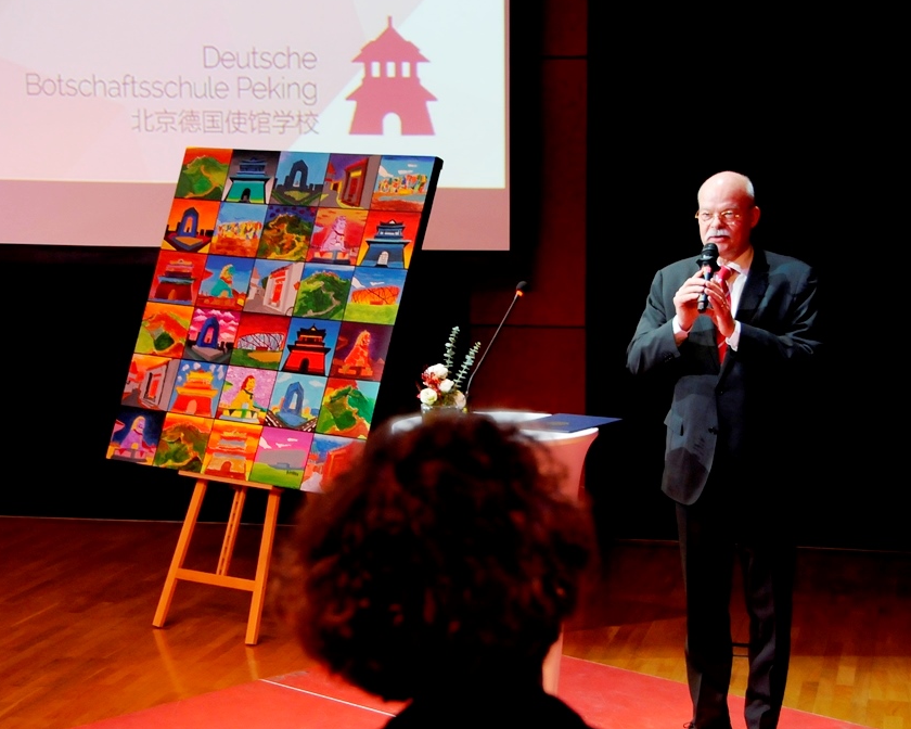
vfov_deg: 21.3
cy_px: 366
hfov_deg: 26.4
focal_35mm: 72
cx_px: 498
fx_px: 1941
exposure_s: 1/30
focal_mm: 42
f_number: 5.6
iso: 1600
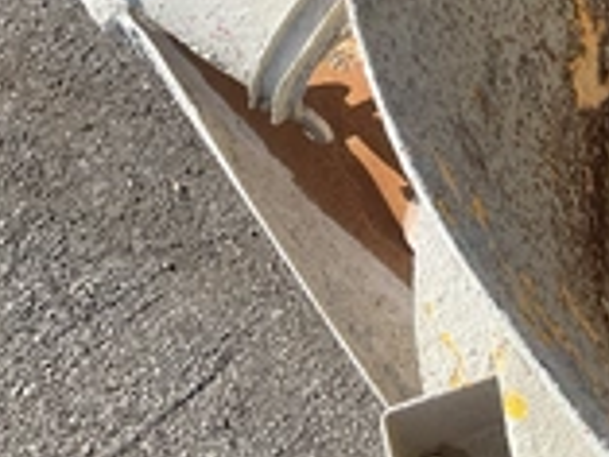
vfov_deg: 18.9
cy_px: -77
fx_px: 1303
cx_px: 411
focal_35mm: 74
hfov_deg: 26.1
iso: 25
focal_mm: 3
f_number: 1.8
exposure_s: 1/700
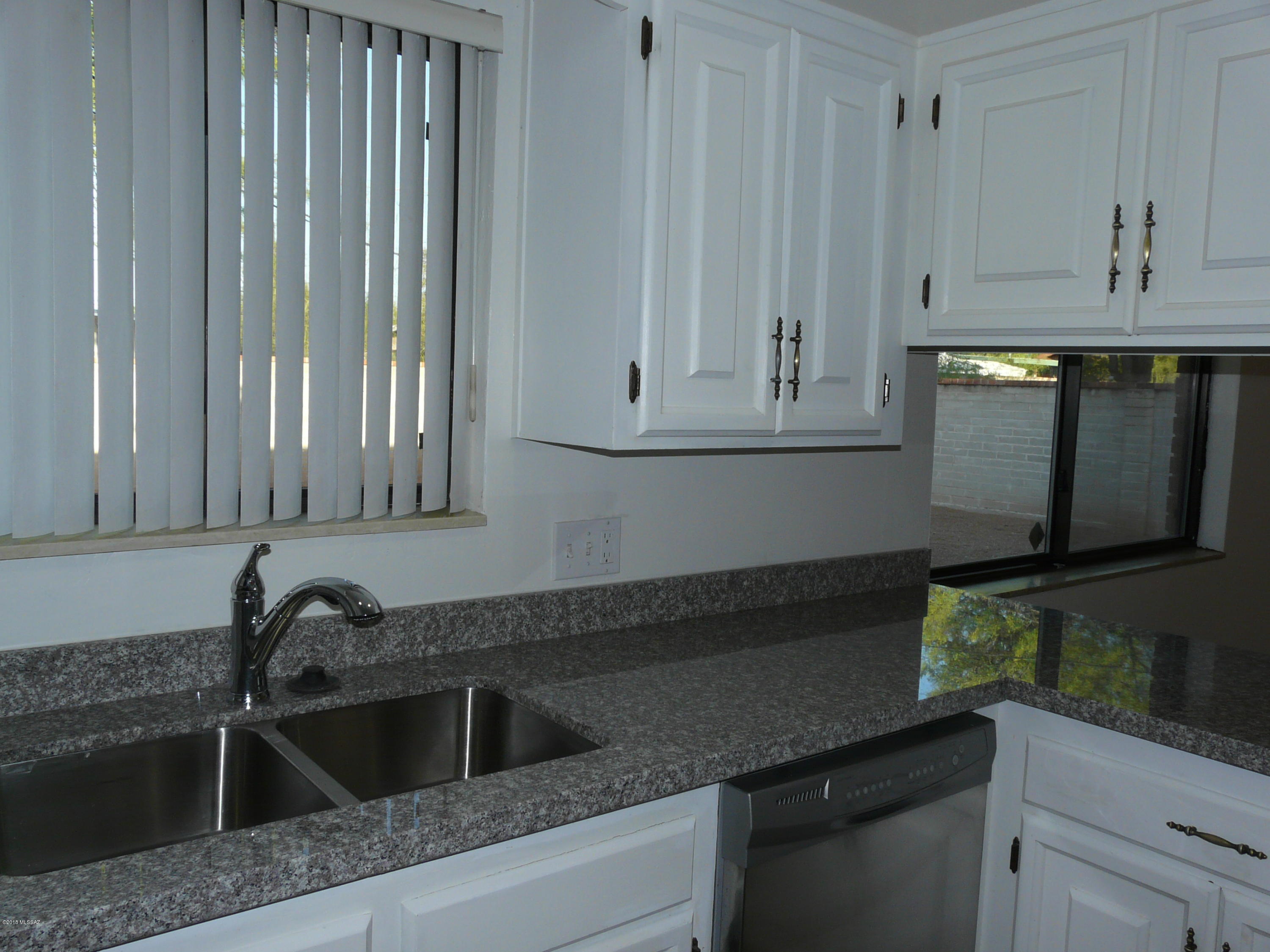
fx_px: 1027
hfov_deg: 63.4
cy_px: 476
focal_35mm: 28
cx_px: 635
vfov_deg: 49.7
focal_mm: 4.6
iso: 100
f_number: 5
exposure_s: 1/60
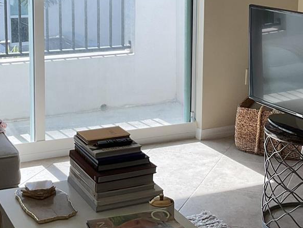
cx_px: 180
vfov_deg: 18.4
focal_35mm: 79
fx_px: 692
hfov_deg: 24.7
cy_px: 31
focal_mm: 3
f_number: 1.8
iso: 16
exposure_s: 1/292
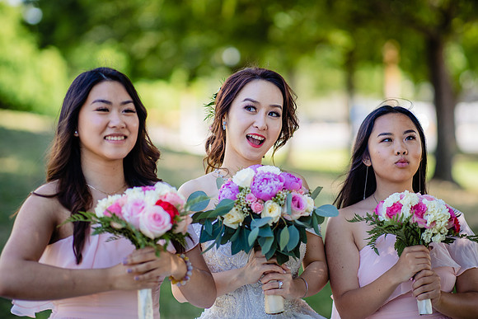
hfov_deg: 20.5
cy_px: 132
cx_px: 260
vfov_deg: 13.7
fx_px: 1324
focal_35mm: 100
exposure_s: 1/500
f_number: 1.8
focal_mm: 85
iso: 100
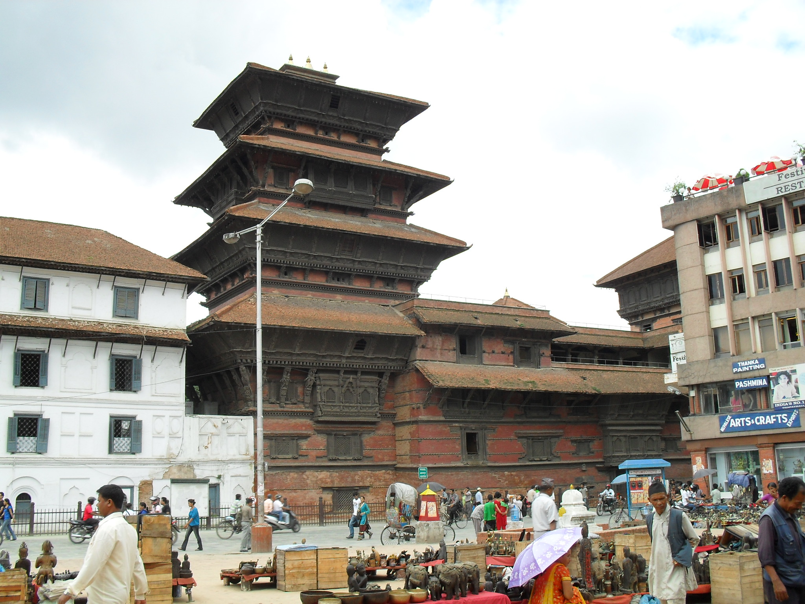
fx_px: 814
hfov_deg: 52.6
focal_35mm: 35
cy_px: 302
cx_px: 402
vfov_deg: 40.7
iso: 100
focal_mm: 6.3
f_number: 8.4
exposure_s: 1/90
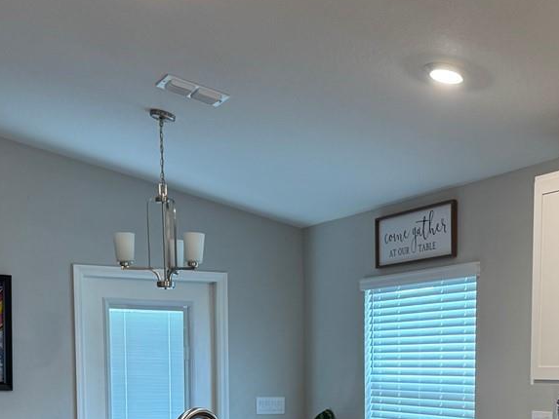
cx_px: 418
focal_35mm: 67
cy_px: 453
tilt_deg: -4.5
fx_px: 1082
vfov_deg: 20.9
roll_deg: +0.6
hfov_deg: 28.5
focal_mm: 6.76
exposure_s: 1/60
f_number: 1.78
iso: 100
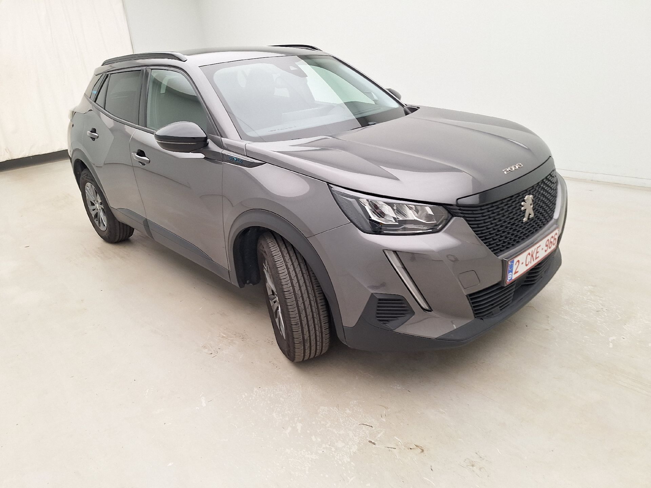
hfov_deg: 73.9
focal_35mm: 23
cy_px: 244
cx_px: 326
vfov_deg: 58.9
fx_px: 433
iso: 64
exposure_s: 1/100
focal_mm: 5.54
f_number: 1.8
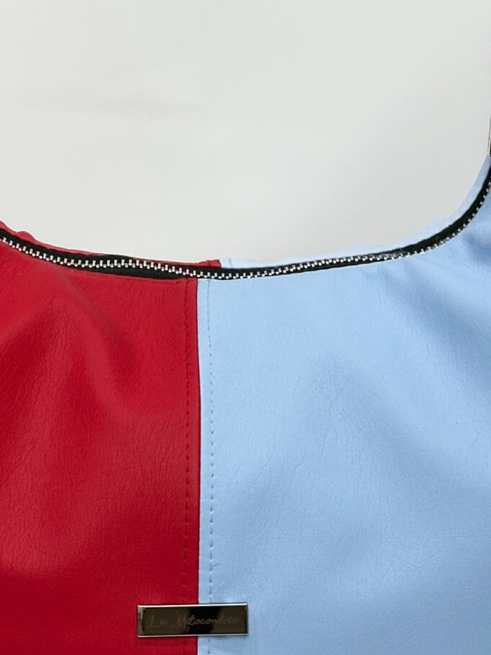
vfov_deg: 14.6
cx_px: 214
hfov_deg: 11.0
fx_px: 2552
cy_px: 168
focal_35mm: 135
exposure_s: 1/120
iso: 80
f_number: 1.8
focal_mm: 6.86
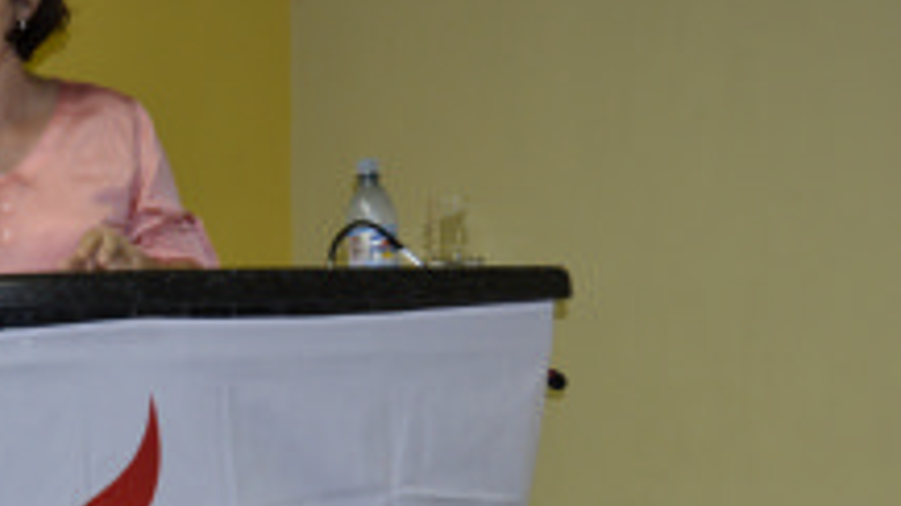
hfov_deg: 21.7
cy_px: 512
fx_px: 2245
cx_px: -54
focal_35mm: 94
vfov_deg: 12.7
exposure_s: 1/60
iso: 800
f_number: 4.2
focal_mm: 26
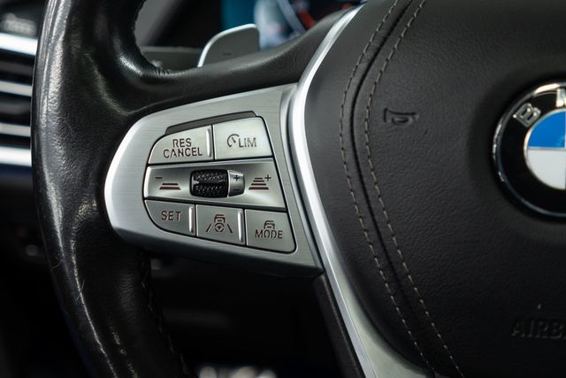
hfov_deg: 46.4
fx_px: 660
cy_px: 189
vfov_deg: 31.9
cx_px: 283
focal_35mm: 42
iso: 640
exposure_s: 1/40
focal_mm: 28
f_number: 3.2
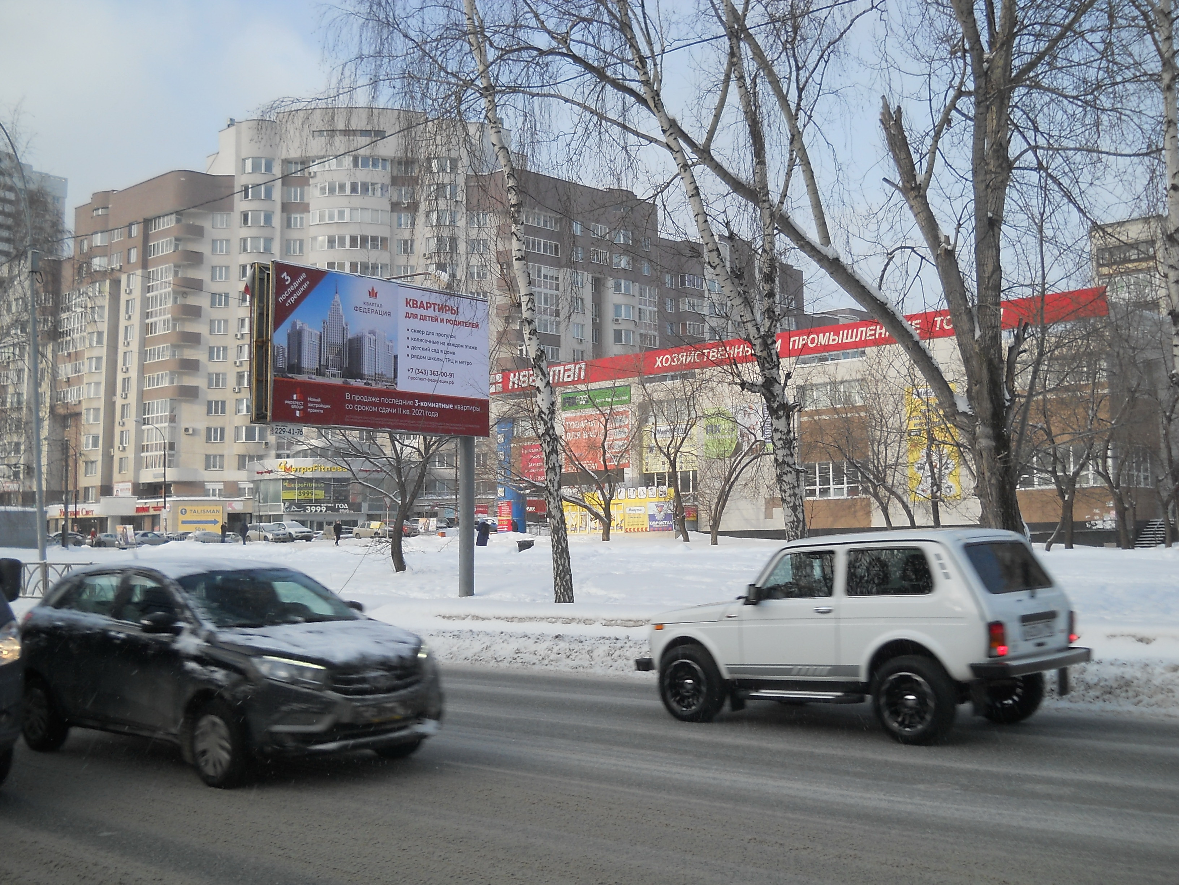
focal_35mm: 41
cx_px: 590
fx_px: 1396
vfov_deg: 35.1
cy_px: 442
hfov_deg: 45.8
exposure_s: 1/200
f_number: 5.5
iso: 80
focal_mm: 6.72
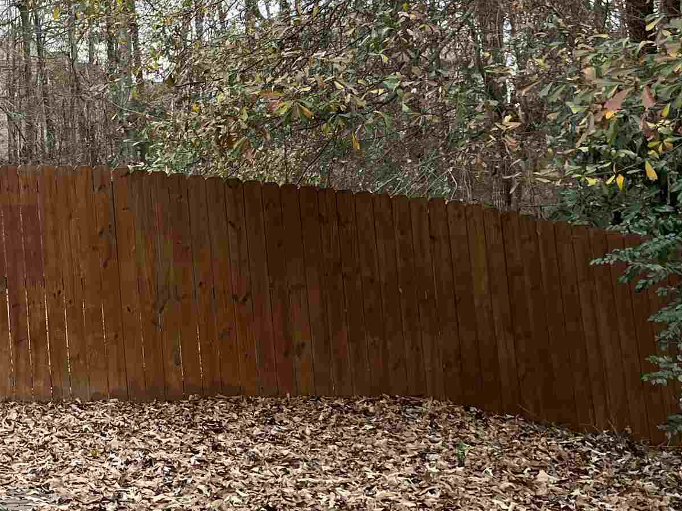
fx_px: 1320
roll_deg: +1.7
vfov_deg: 21.7
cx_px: -74
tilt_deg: +4.3
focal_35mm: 67
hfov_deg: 26.6
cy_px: 102
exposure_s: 1/425
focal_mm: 5.1
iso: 50
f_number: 1.6
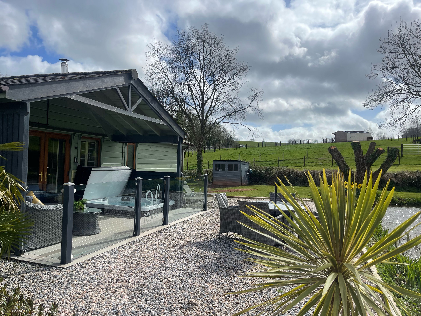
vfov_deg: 53.1
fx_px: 316
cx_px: 210
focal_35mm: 26
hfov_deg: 67.3
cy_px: 158
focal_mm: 5.1
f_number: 1.6
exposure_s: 1/5376
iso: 32
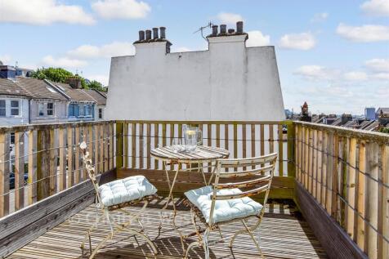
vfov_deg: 64.5
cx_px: 194
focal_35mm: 19
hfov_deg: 86.9
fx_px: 205
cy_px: 130
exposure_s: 1/800
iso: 200
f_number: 8
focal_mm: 13
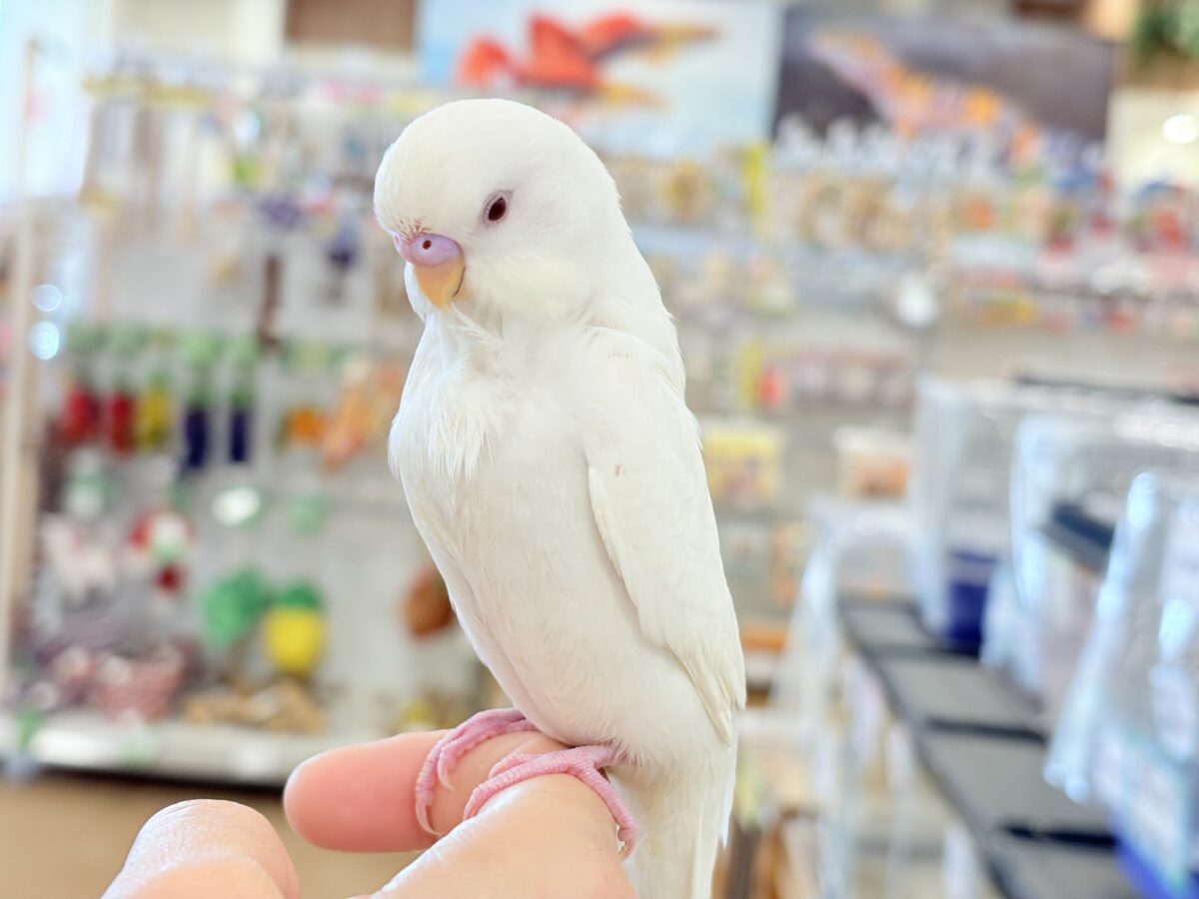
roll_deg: -4.5
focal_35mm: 52
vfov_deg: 28.0
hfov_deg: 36.8
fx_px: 1801
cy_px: 450
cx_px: 600
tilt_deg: -4.2
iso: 64
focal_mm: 5.96
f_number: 1.6
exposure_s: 1/100
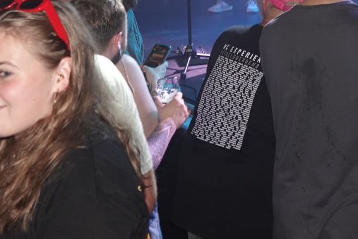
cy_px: -92
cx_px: 265
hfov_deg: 22.0
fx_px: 915
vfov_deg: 14.1
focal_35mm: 92
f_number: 2.8
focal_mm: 12.04
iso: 400
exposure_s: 1/40
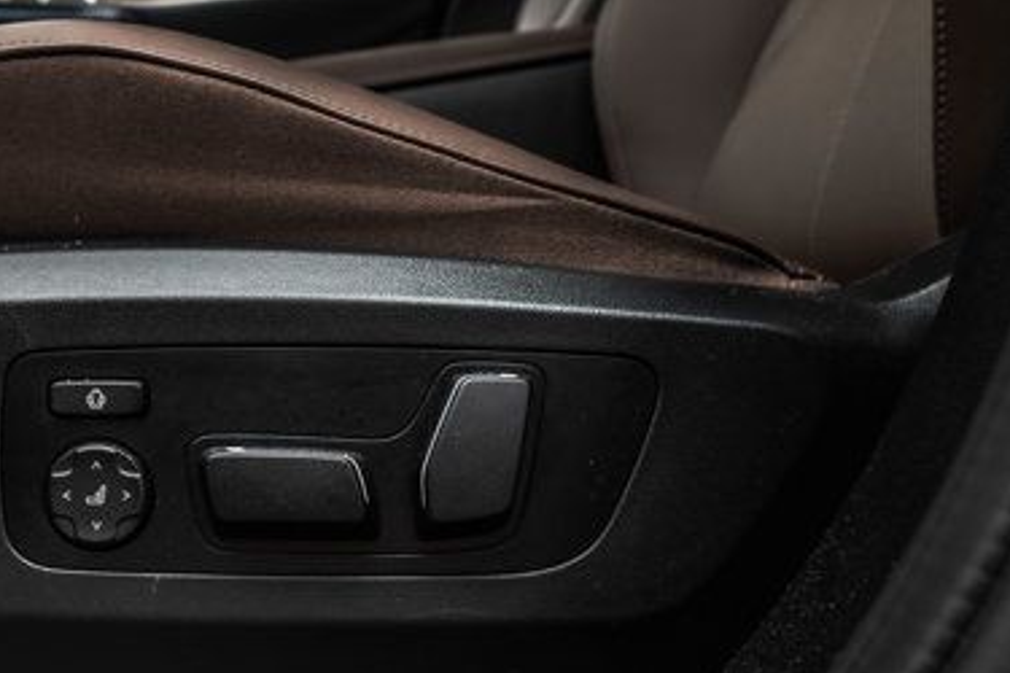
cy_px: 400
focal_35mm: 41
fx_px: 1150
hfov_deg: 45.7
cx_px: 245
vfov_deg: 32.5
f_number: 7.1
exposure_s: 1/200
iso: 640
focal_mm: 24
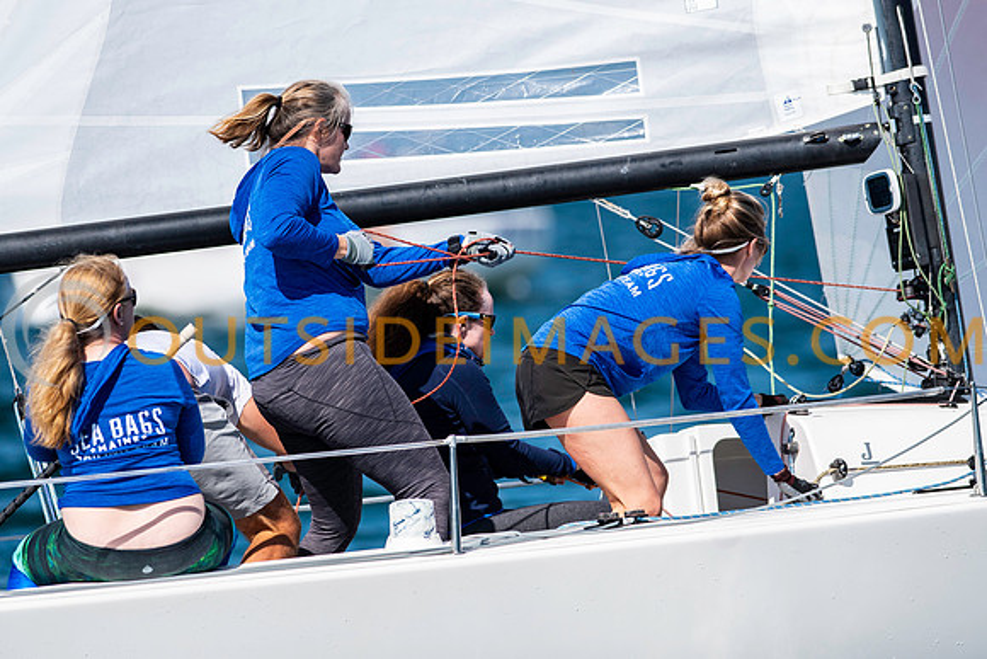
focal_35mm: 450
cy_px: 330
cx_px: 494
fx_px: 12340
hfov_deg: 4.6
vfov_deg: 3.1
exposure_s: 1/3200
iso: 200
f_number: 5
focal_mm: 300
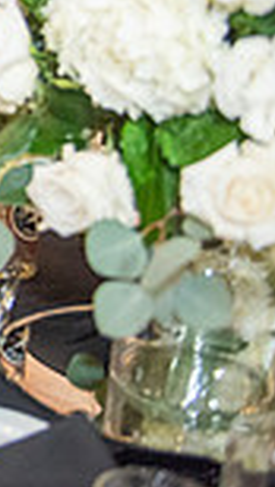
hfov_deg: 8.2
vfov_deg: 16.5
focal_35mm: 126
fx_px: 1628
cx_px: -547
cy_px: -33
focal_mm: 32
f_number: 2.8
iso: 1600
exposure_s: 1/200
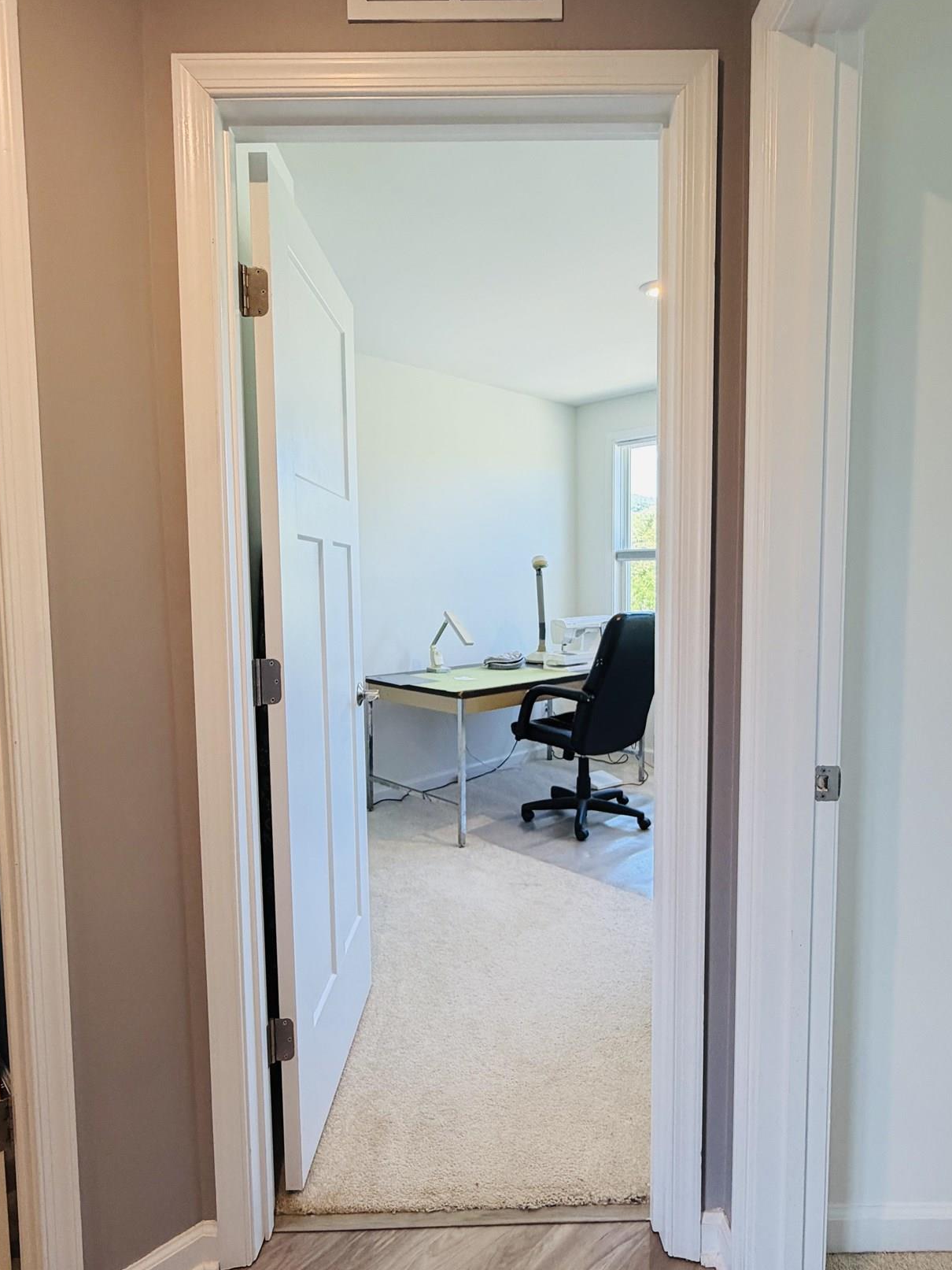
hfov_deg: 66.0
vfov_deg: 81.7
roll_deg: +0.5
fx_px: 733
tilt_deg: -4.9
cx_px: 479
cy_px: 640
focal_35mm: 20
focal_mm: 2.22
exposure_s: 1/120
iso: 160
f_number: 2.2
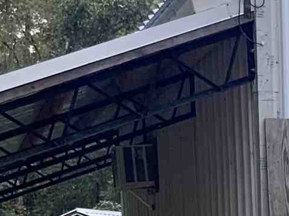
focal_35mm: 184
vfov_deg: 7.9
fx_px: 1536
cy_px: 322
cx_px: 513
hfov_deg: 10.2
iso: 25
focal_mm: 3
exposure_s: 1/122
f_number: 1.8
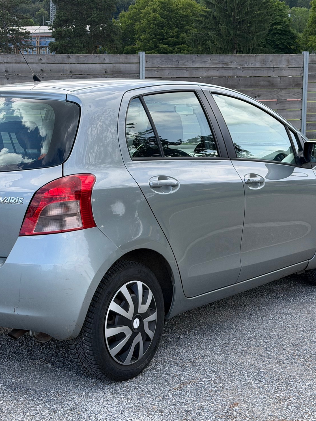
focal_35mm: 65
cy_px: 212
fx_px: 791
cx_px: 115
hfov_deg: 22.5
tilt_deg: -8.6
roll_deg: +0.6
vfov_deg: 29.8
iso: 80
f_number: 1.78
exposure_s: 1/1429
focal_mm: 6.76
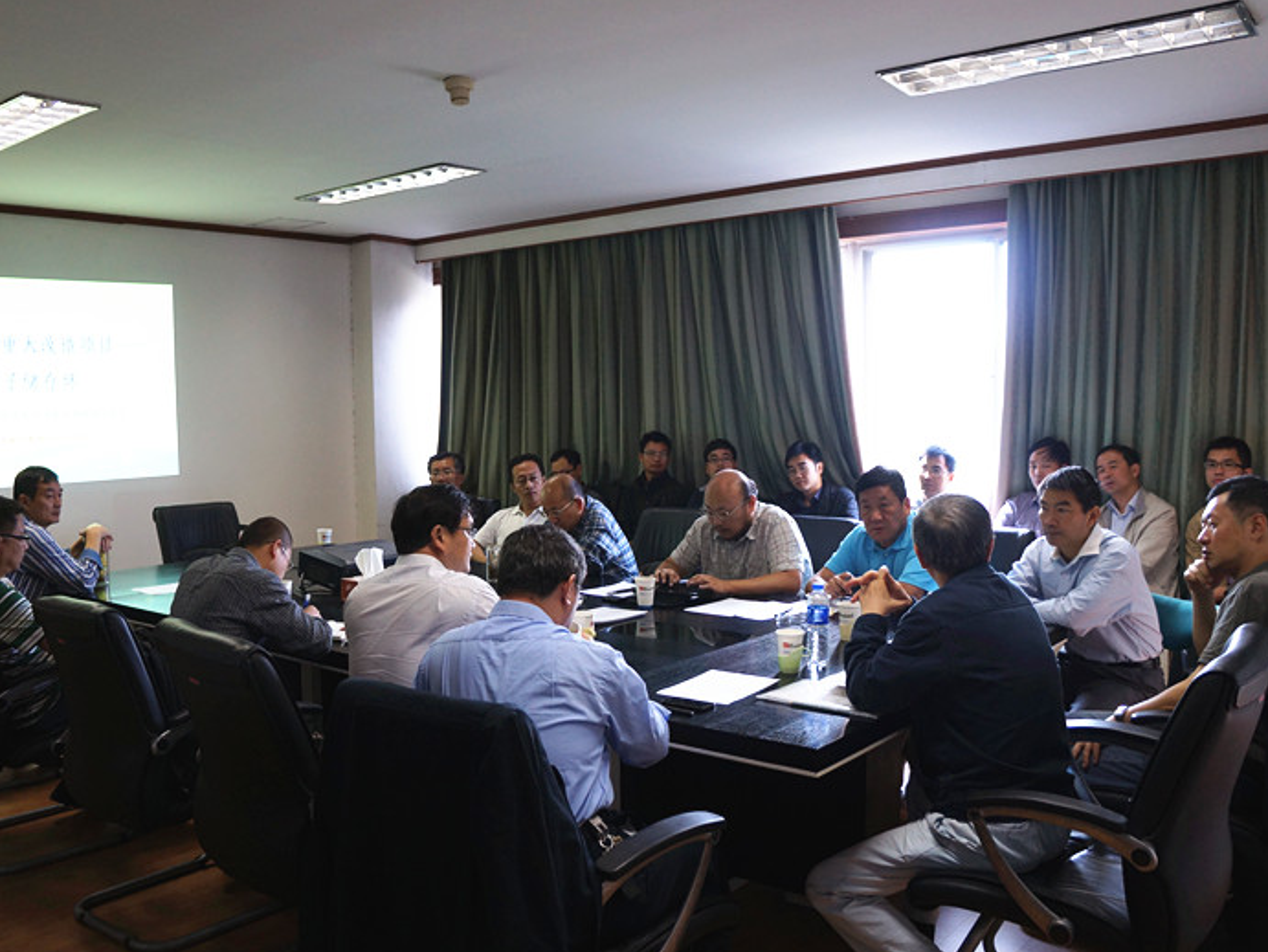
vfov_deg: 46.8
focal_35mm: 30
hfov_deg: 59.8
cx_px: 573
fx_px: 1099
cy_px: 483
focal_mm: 18
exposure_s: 1/60
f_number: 4
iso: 500
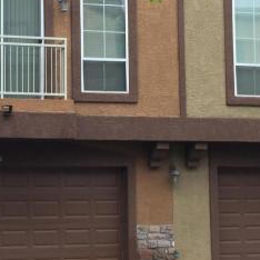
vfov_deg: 20.6
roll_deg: -0.5
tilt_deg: +7.7
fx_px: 714
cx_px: 44
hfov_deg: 20.4
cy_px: 133
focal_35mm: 84
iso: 32
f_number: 2.2
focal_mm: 4.15
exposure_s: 1/50
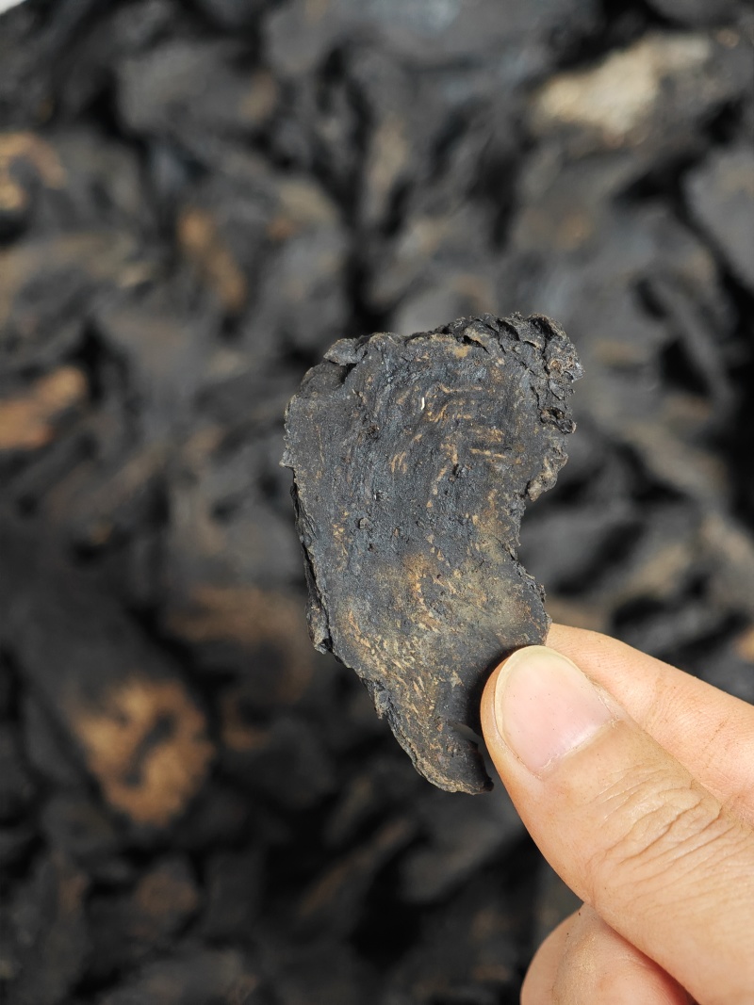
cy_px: 502
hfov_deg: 19.6
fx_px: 2179
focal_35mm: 75
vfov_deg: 26.0
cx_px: 377
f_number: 1.8
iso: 800
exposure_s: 1/53.1
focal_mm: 12.28
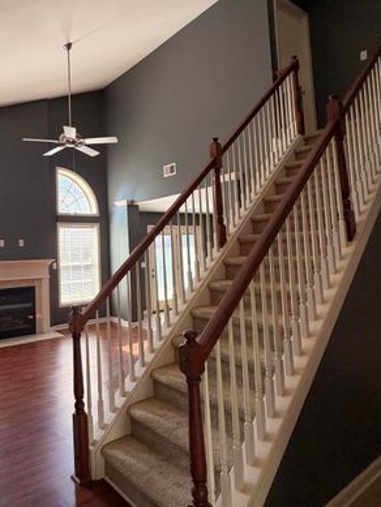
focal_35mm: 24
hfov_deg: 54.9
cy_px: 231
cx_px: 108
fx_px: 352
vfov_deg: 71.4
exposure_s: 1/120
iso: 160
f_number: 2.2
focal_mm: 2.22
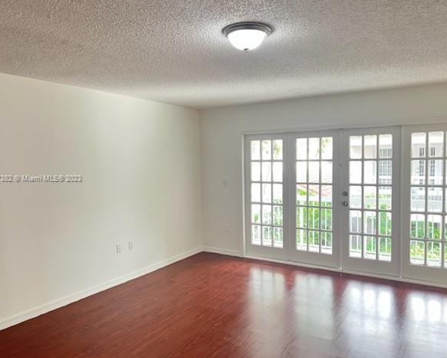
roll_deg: +1.6
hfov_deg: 62.2
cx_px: 221
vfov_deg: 51.5
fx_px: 370
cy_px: 179
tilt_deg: -3.0
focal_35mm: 28
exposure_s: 1/60
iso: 100
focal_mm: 5.7
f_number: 1.5
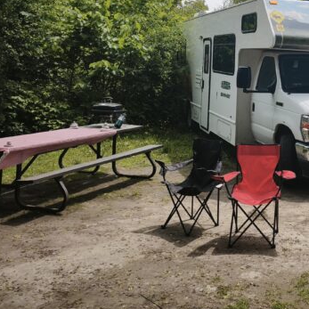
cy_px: 63
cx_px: 296
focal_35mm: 45
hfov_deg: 34.7
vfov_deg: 36.3
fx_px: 454
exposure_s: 1/3044
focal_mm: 6.45
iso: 50
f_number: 1.62
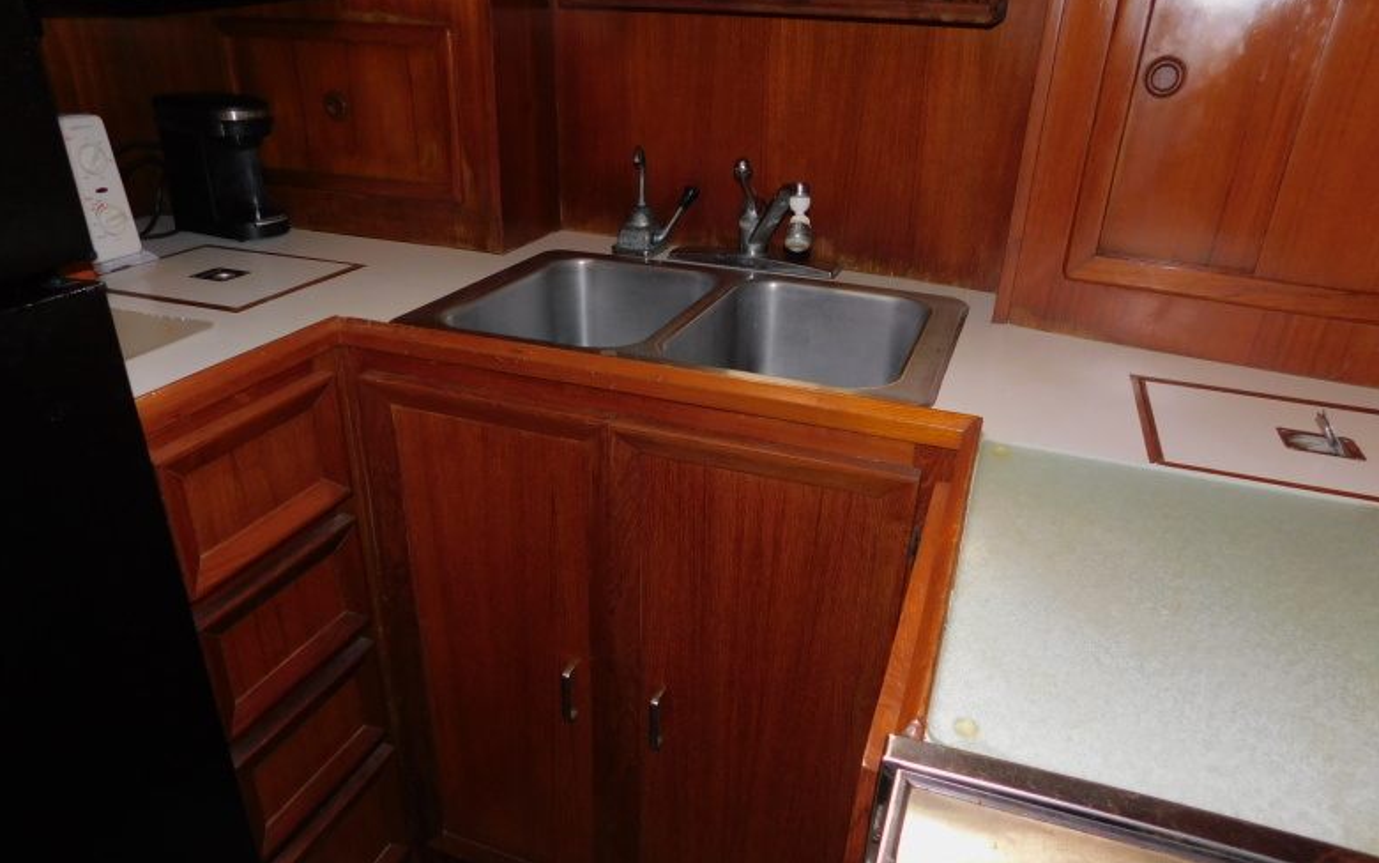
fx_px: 940
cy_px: 463
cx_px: 674
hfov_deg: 72.5
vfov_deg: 49.3
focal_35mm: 25
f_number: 3
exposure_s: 1/30
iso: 200
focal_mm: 4
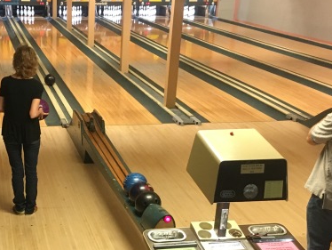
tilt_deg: -22.8
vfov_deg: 23.2
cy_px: 213
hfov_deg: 30.4
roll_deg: -0.7
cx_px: 67
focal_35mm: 62
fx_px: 595
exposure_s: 1/30
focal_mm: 4.15
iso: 200
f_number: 2.2
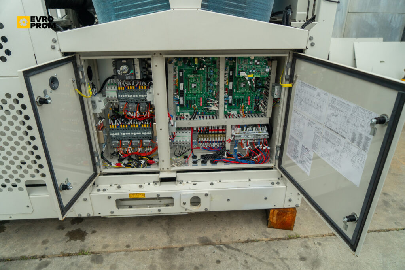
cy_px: 135
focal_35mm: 24
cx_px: 202
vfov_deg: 53.1
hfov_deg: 73.7
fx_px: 270
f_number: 4
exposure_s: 1/60
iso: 640
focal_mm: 24
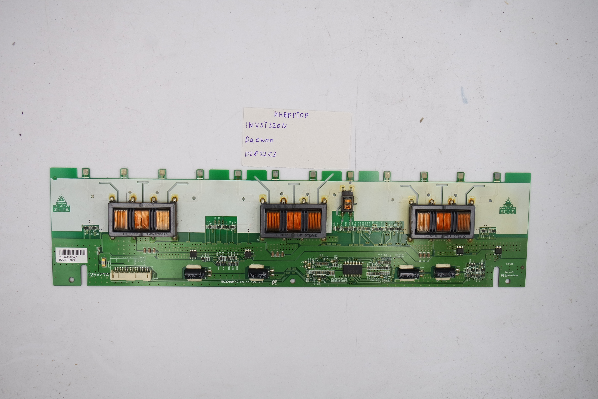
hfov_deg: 48.5
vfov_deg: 33.4
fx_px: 664
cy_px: 200
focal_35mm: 40
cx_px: 299
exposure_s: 1/100
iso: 160
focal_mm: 15
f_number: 5.6
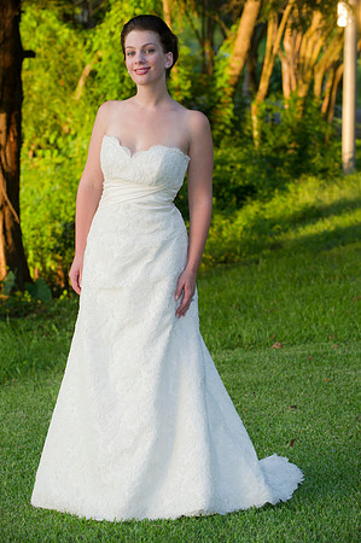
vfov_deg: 16.4
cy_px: 272
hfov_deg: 10.9
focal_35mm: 125
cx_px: 180
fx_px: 1884
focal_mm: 125
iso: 400
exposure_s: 1/125
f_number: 5.6
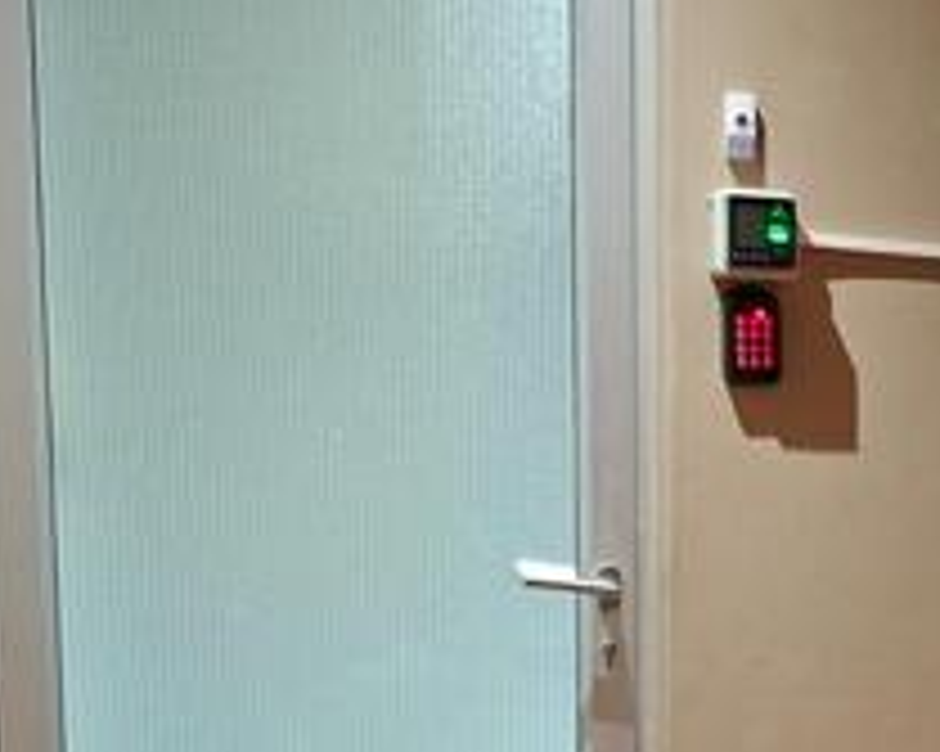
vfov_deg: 17.0
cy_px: 914
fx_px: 2391
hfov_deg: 20.4
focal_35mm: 86
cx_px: 1210
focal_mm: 5.54
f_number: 1.8
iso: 800
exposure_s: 1/24
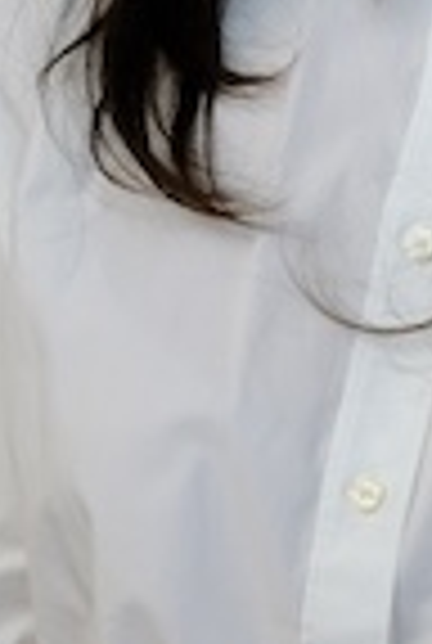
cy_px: 95
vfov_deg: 4.7
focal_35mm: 434
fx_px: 7774
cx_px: 585
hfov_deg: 3.2
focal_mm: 55
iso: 400
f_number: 4
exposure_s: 1/15
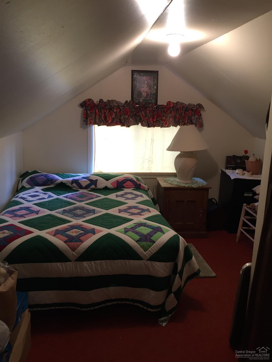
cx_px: 136
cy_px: 181
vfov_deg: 61.7
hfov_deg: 48.2
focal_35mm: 29
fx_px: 304
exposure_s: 1/30
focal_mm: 4.15
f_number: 2.2
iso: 80
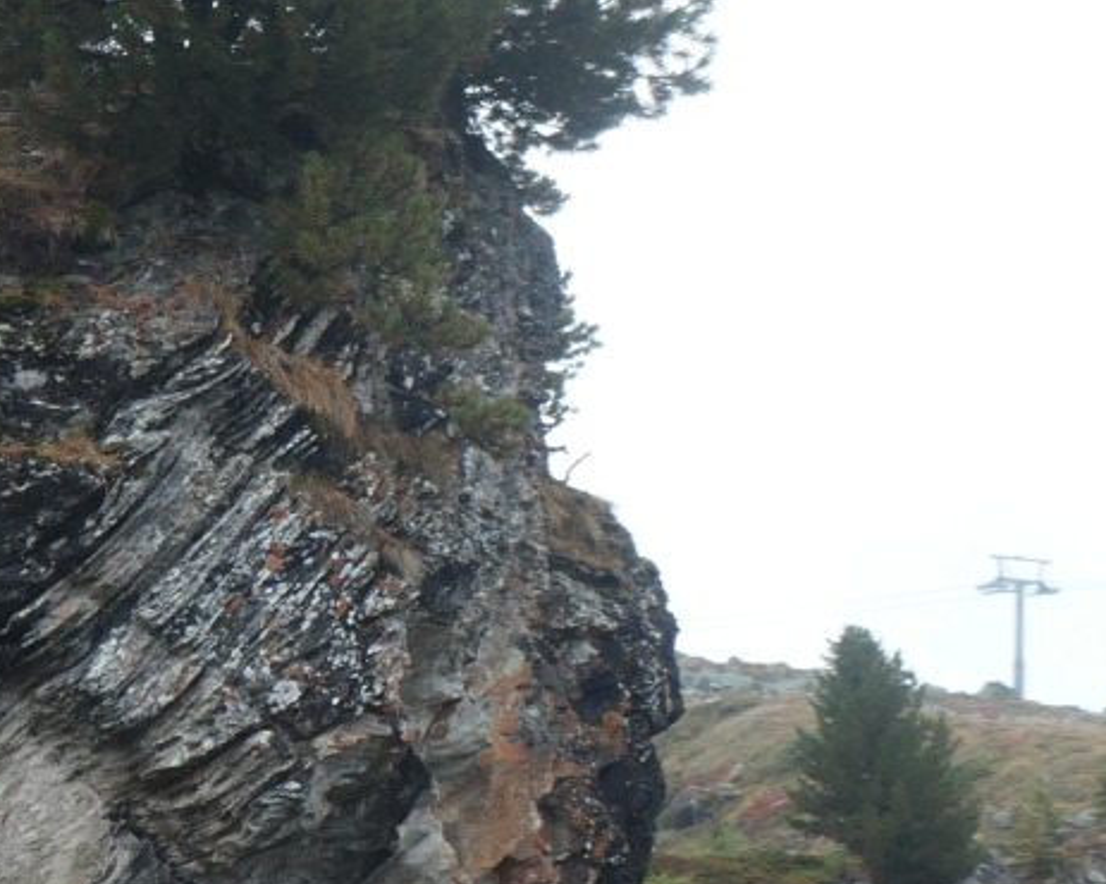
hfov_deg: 12.8
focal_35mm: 146
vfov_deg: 10.6
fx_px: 4777
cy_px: 370
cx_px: -327
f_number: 4.2
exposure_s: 1/320
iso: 200
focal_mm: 17.6
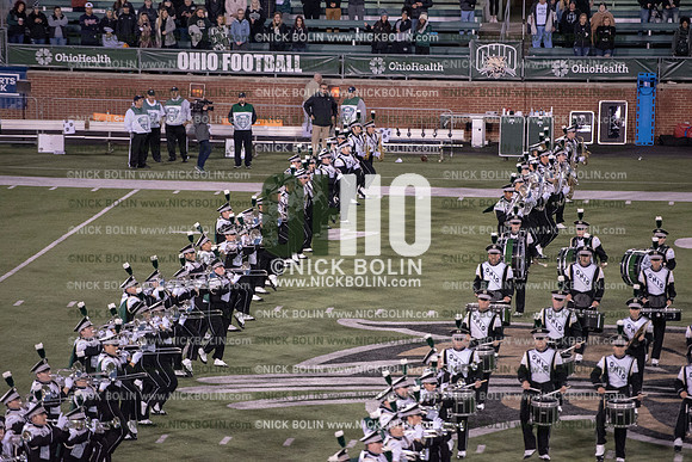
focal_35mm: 200
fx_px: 3845
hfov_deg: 10.3
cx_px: 346
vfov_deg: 6.9
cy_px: 231
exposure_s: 1/1250
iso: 5000
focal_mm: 200
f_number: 3.2
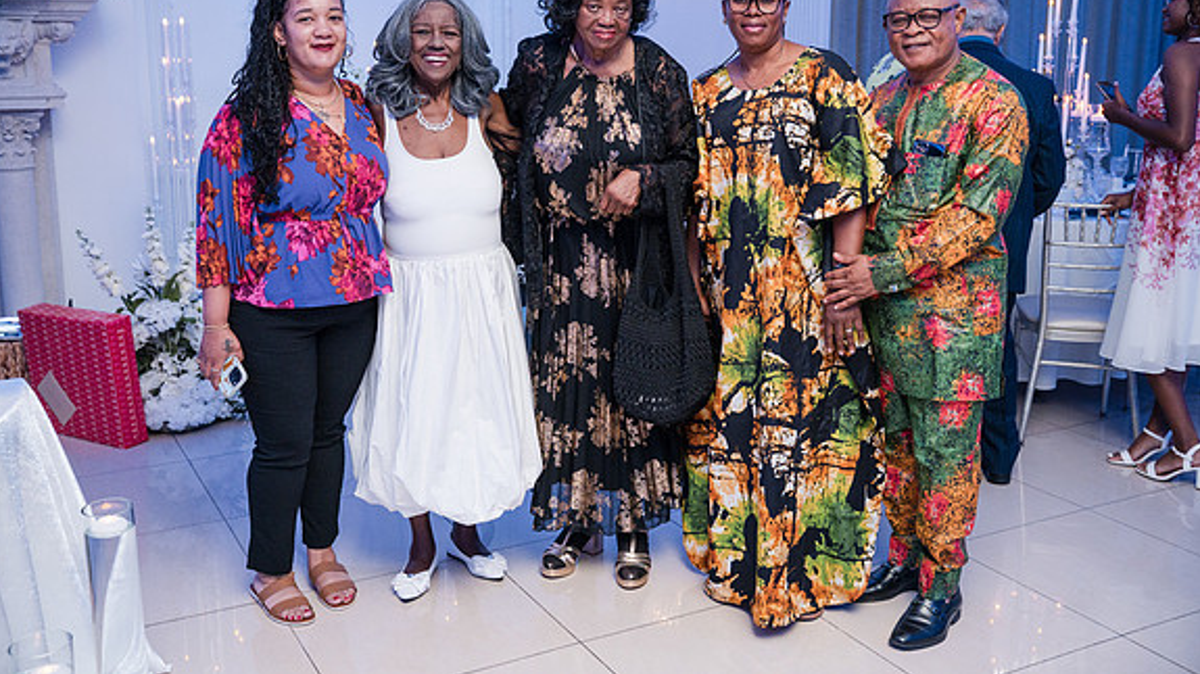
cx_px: 597
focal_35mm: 37
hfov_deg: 54.0
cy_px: 274
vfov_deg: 31.9
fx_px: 1177
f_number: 4
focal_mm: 35
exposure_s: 1/250
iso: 4000
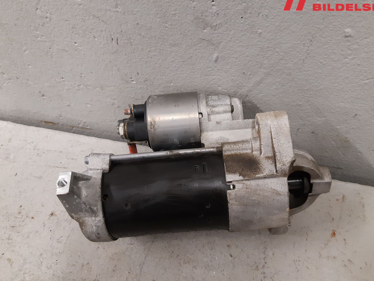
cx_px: 194
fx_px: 335
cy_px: 141
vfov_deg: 45.4
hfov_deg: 58.3
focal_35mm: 31
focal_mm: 3.93
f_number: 1.7
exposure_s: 1/50
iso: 200
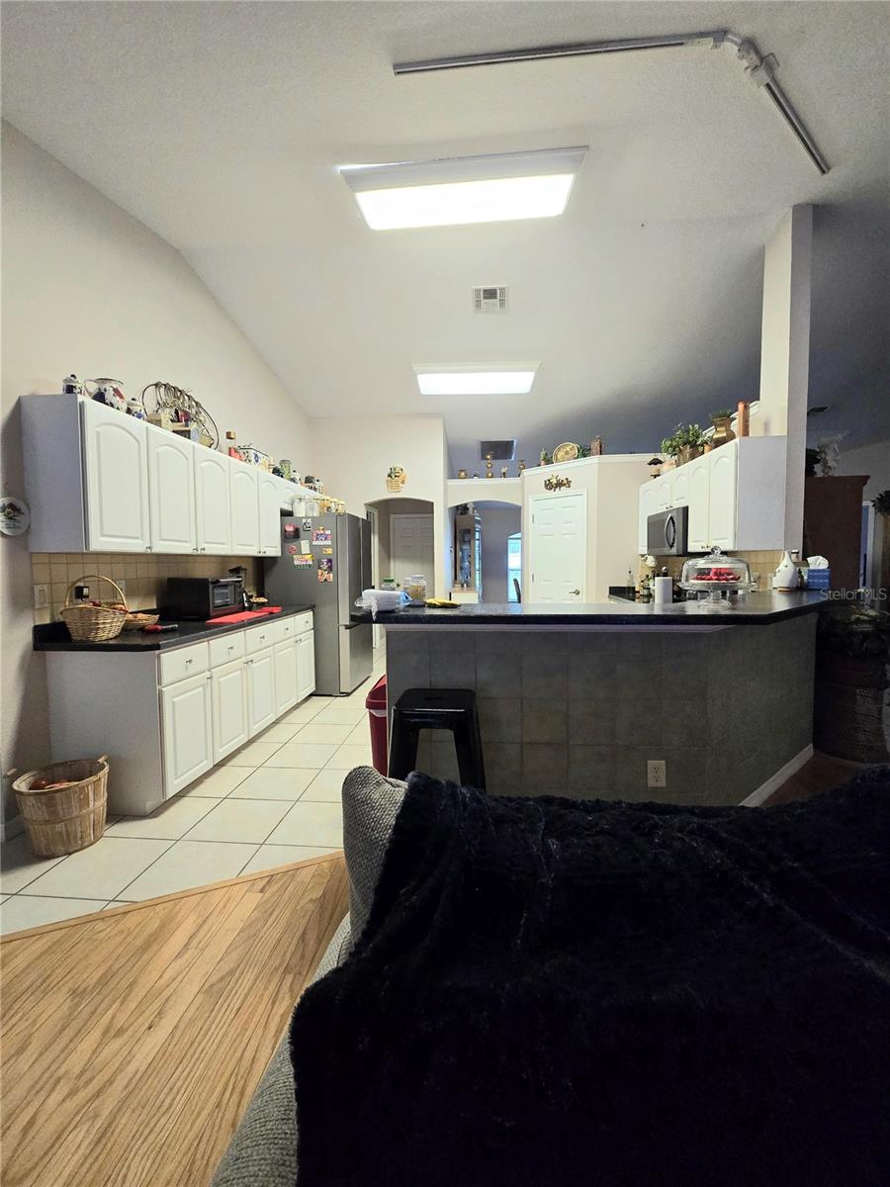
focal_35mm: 13
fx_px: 446
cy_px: 594
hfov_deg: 89.9
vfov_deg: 106.2
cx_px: 445
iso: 320
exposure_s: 1/60.2
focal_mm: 2.2
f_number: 2.2
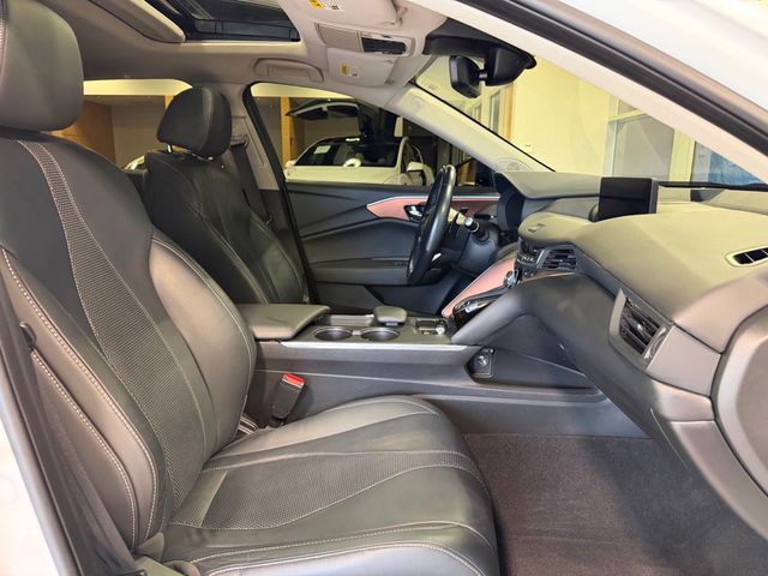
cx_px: 384
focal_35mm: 24
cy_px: 288
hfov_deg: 71.6
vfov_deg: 56.8
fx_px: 532
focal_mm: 6.76
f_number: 1.78
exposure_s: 1/40
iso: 640
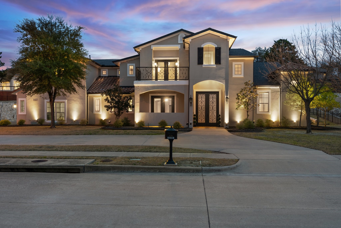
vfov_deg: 42.3
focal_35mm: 31
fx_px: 294
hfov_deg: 60.3
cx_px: 170
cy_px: 114
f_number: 7.1
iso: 500
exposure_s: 1/6
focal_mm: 31
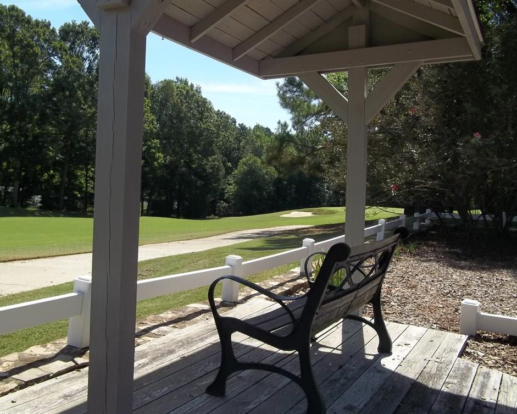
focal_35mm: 34
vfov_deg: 43.4
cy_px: 209
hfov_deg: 52.8
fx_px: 520
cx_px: 253
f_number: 8.8
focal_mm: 5.7
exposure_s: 1/125
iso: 64
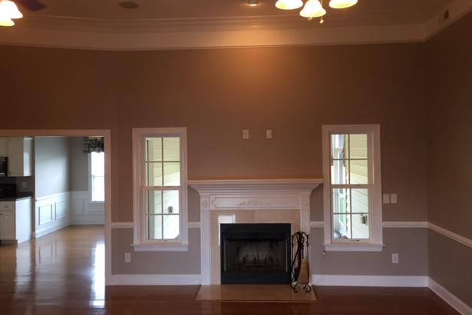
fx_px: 406
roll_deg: +0.5
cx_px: 240
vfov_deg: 42.3
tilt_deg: -0.1
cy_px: 152
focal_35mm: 31
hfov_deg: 60.3
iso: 40
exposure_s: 1/30
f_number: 2.2
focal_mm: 4.15
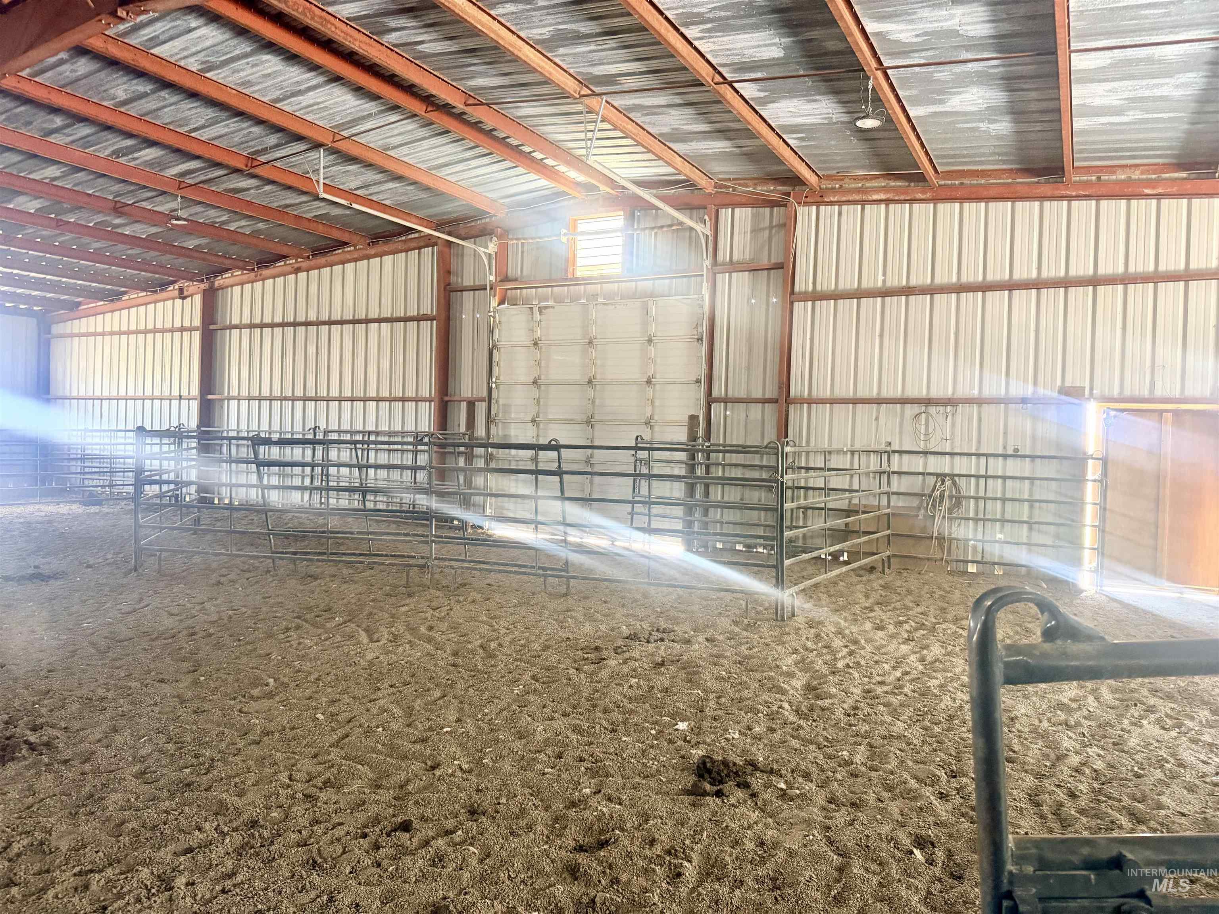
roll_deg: -1.4
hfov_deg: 71.6
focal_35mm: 24
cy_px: 457
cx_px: 610
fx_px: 845
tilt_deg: -1.1
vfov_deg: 56.8
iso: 800
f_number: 1.78
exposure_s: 1/60
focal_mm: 6.76
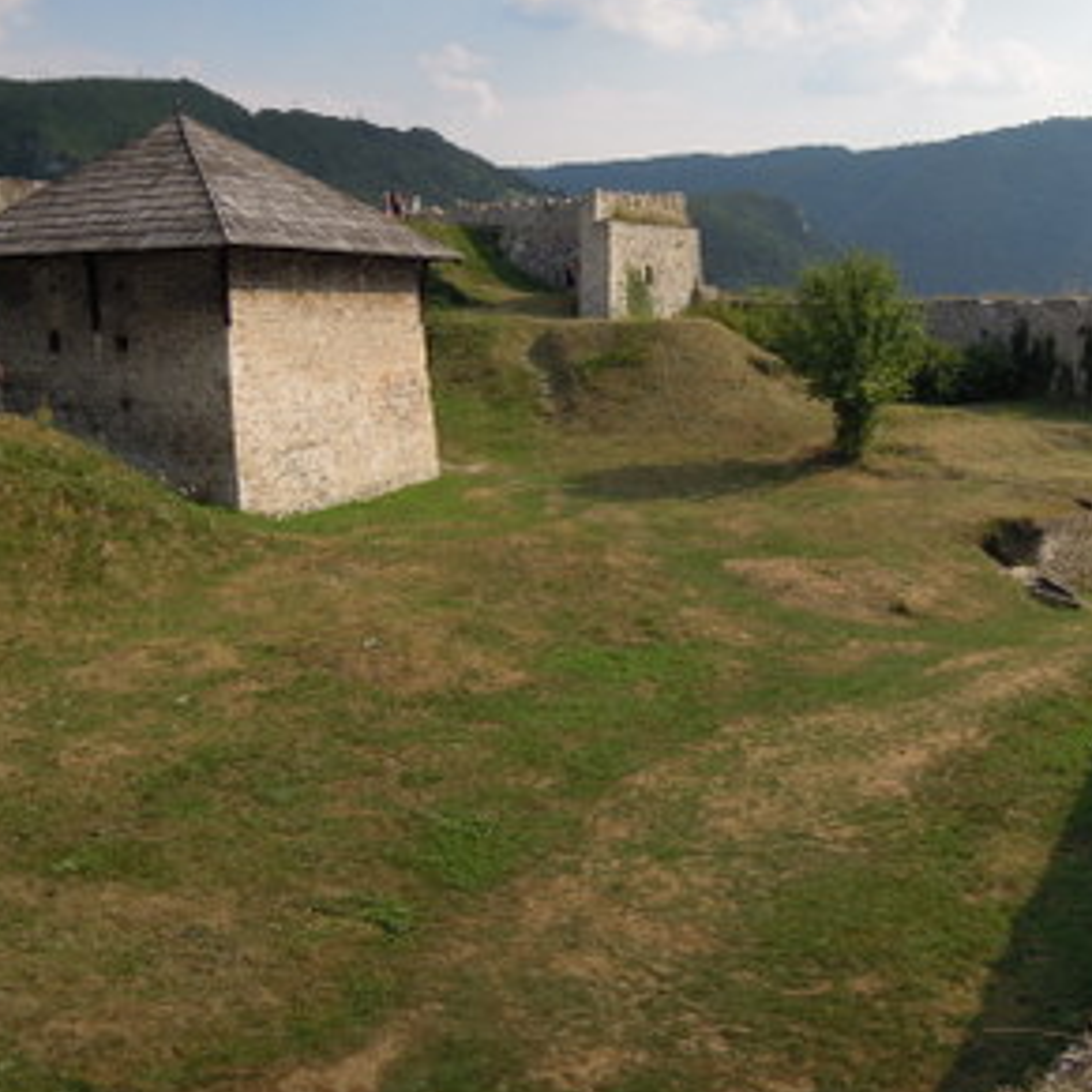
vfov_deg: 46.9
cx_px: 563
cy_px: 435
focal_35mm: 35
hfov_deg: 47.2
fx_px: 1249
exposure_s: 1/1600
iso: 160
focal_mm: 4.3
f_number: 3.2
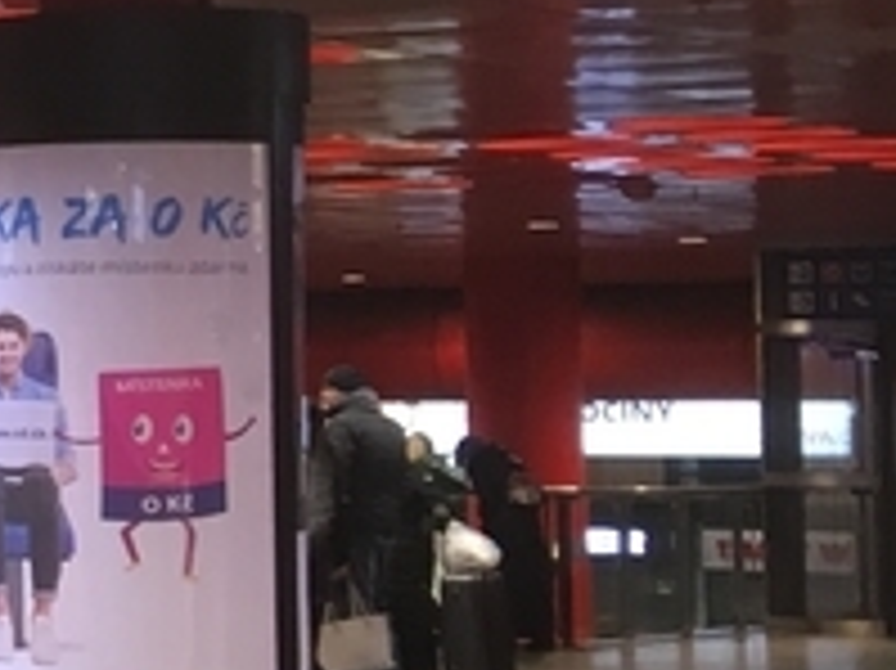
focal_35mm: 149
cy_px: 234
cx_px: -1364
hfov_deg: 10.9
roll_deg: +1.5
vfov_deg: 9.9
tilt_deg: +4.4
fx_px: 3854
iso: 100
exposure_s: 1/33
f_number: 2.2
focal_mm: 4.15
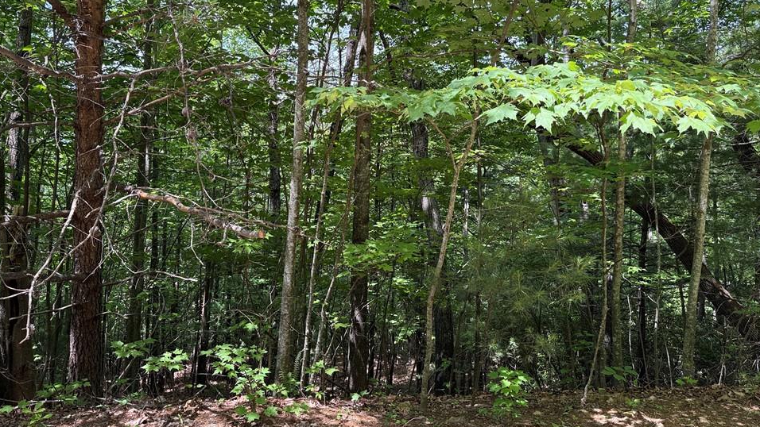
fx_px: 564
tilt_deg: -0.6
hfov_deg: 67.9
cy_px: 138
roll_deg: -2.4
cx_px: 382
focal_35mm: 28
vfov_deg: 40.9
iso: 100
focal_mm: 6.76
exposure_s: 1/351
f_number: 1.78
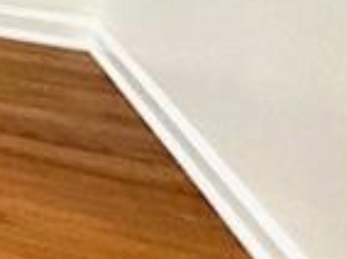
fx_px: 1011
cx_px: -855
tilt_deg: -1.5
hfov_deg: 9.7
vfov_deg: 11.4
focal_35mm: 101
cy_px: -408
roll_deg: +1.9
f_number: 2.2
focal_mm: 2.22
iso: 200
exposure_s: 1/120
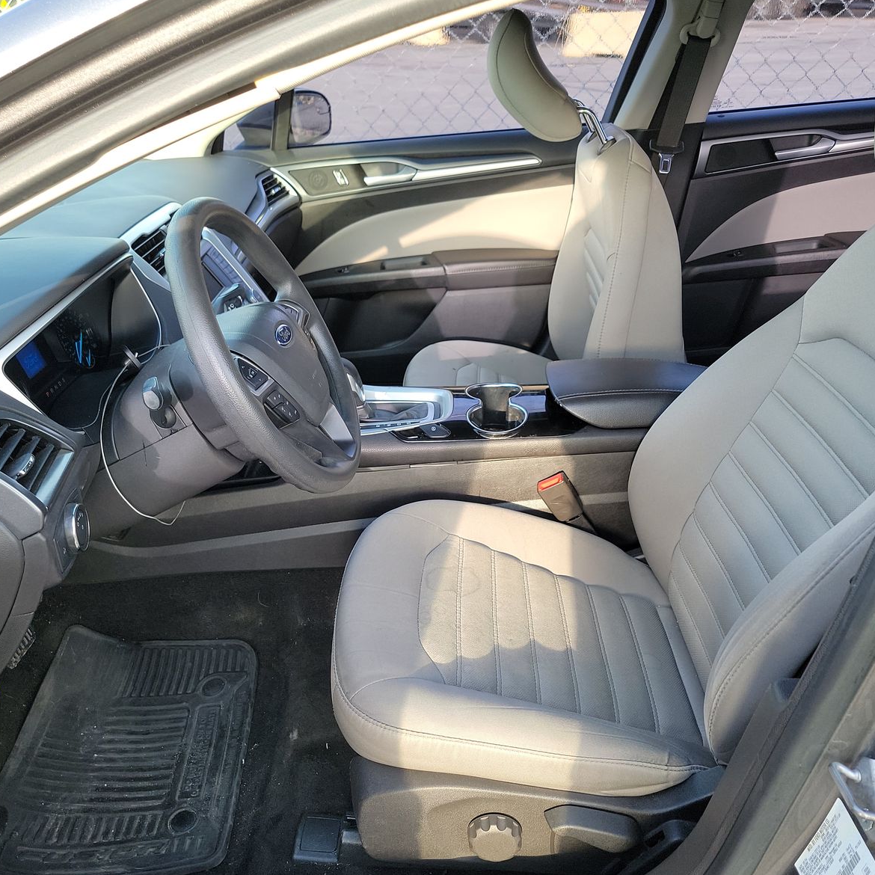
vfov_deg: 55.6
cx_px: 386
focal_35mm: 29
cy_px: 434
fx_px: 829
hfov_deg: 55.5
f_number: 1.8
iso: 67
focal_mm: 6.7
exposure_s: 1/59
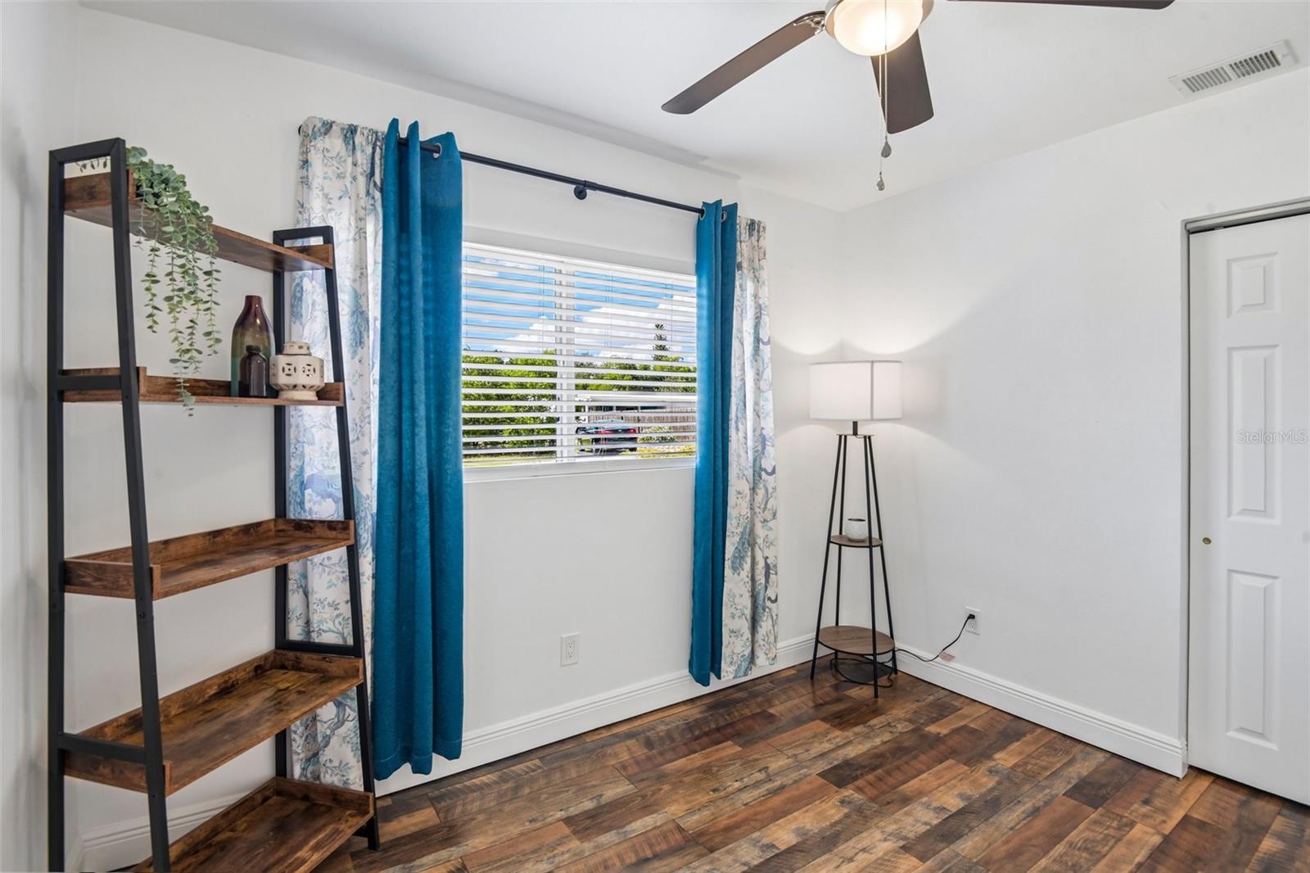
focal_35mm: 16
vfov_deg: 73.7
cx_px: 655
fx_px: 582
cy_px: 436
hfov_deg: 96.7
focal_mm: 16
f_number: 8
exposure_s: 1/30
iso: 400
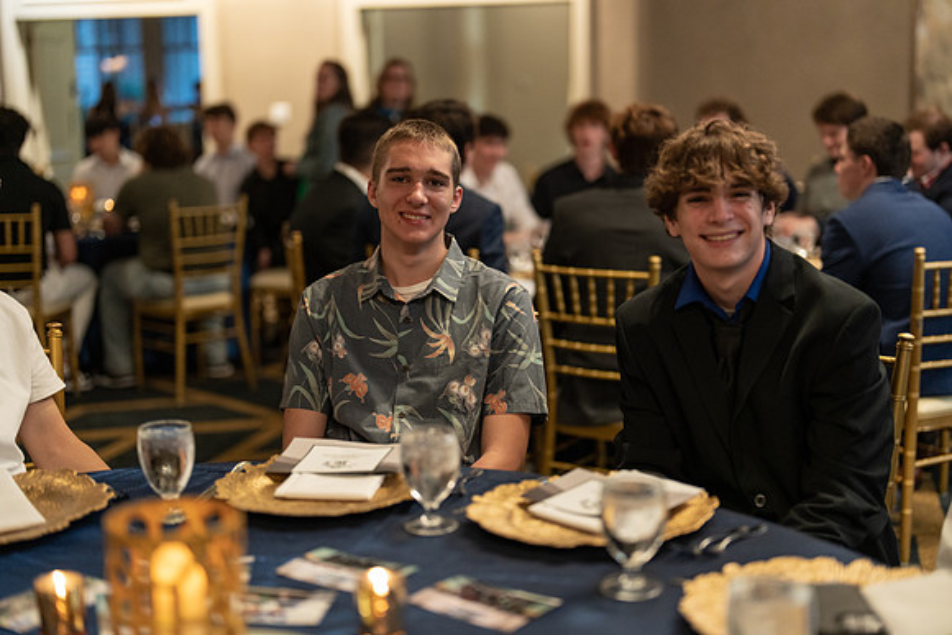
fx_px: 1322
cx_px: 476
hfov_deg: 39.6
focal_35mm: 50
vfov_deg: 27.0
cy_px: 318
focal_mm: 50
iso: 1250
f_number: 1.2
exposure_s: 1/320
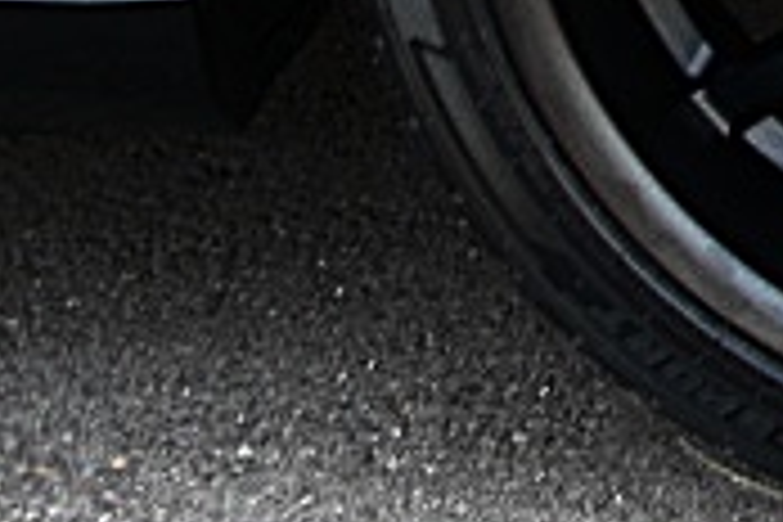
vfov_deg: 9.4
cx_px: 990
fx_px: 3001
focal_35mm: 138
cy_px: -490
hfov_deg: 14.3
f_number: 2.8
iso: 100
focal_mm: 6.3
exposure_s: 1/60
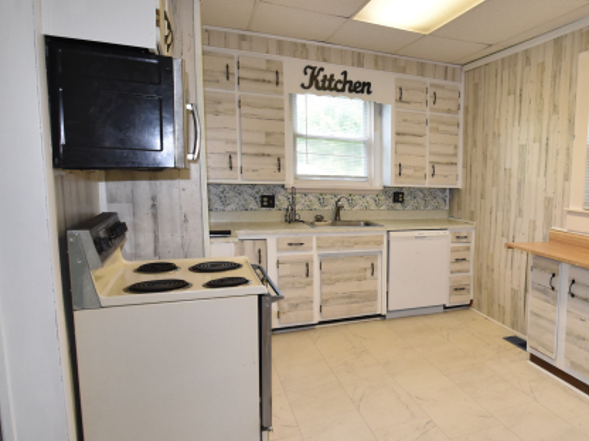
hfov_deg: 61.6
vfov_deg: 52.9
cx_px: 473
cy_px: 246
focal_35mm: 26
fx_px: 442
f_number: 5
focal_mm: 10
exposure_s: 1/100
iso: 800
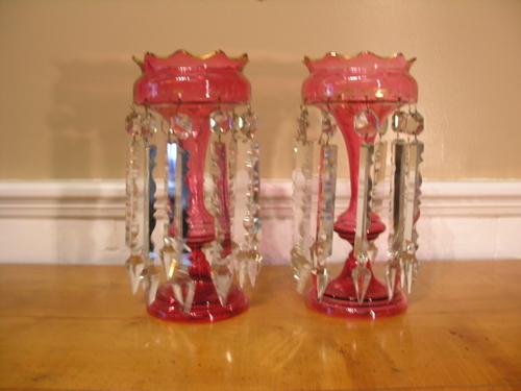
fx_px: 527
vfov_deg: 40.7
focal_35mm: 35
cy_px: 196
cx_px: 260
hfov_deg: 52.6
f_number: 2.8
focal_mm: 8.9
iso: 50
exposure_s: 1/7.8
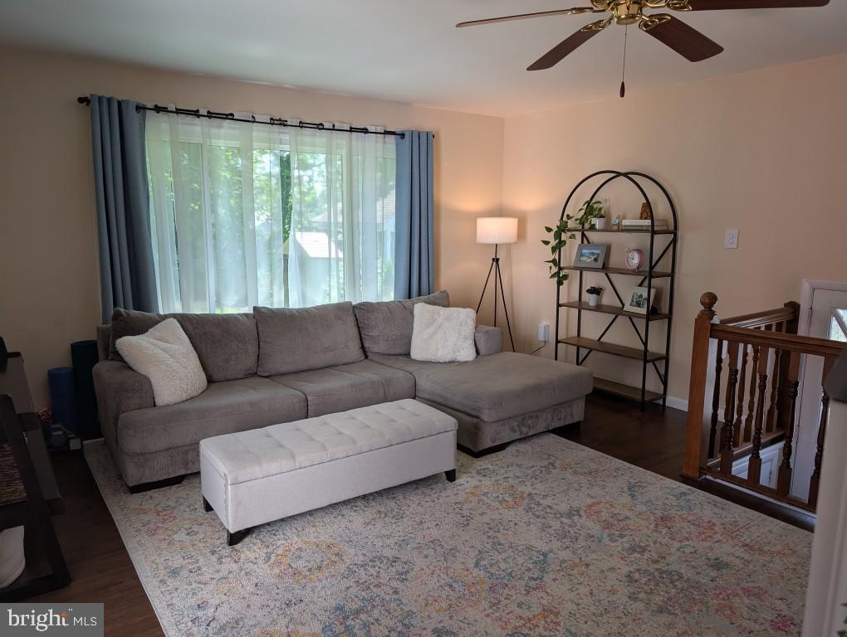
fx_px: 588
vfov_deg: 56.9
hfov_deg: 71.5
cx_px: 424
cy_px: 318
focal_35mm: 24
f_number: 1.68
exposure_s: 1/71.5
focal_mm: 6.9
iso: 21
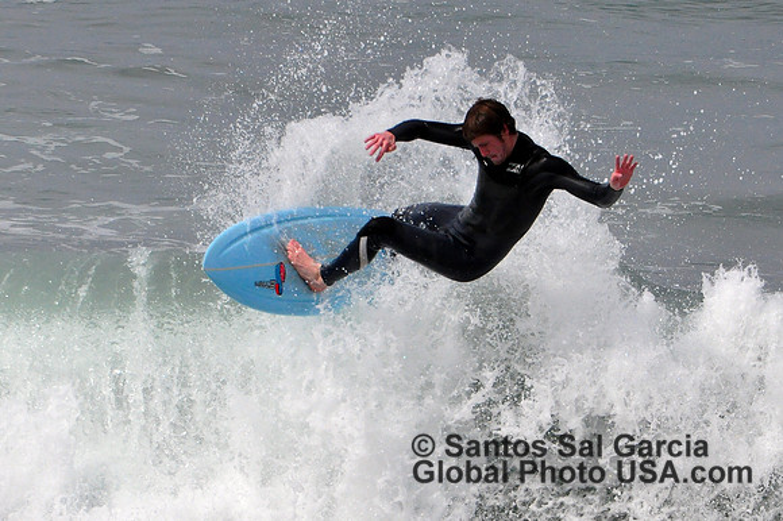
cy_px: 260
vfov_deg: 1.7
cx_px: 392
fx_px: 17933
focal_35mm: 825
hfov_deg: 2.5
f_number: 10
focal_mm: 550
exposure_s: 1/4000
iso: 900
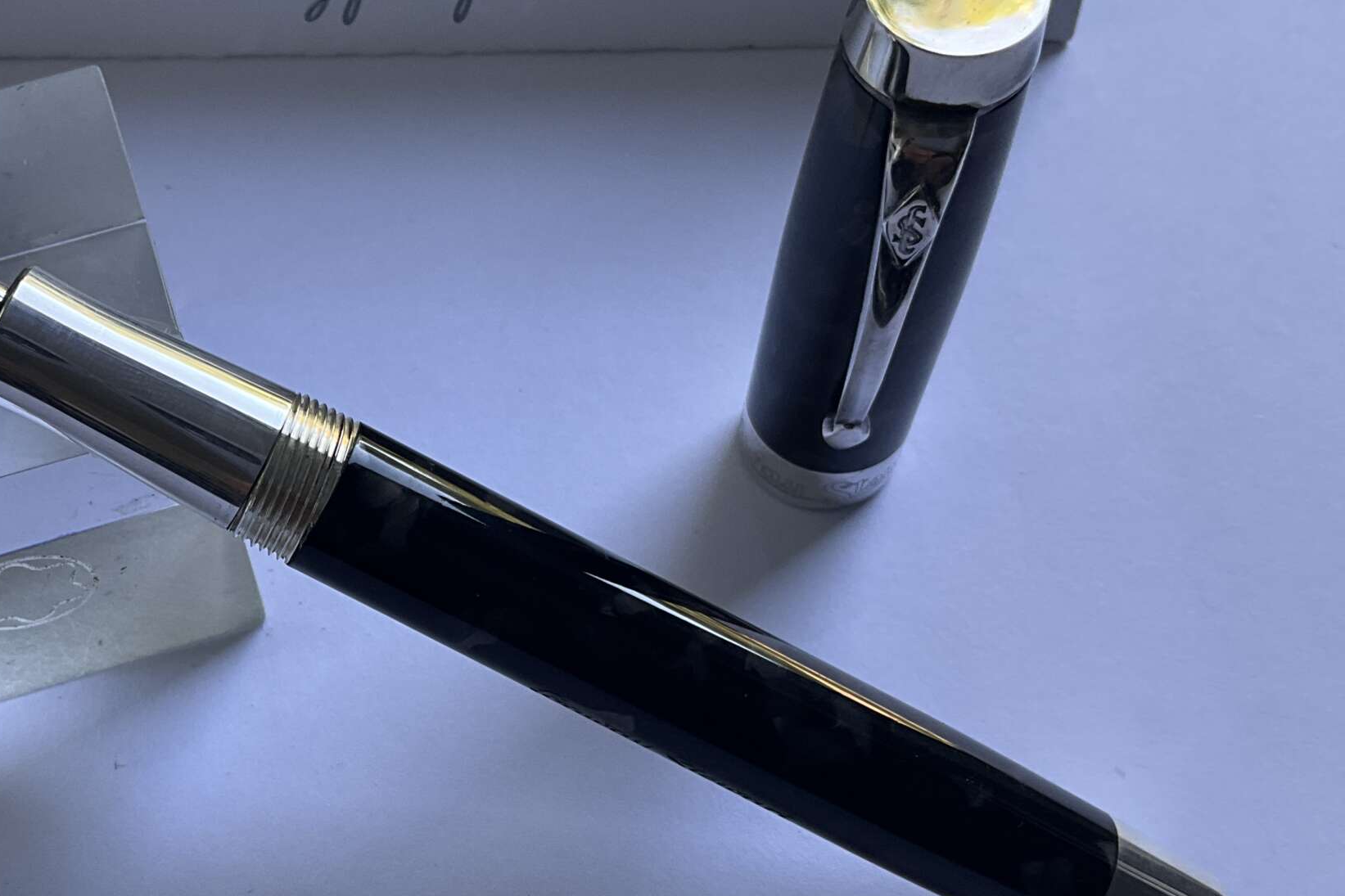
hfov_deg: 41.0
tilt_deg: -62.8
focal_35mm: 47
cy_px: 510
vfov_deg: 28.6
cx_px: 382
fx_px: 1756
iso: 40
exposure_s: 1/122
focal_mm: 3
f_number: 1.8
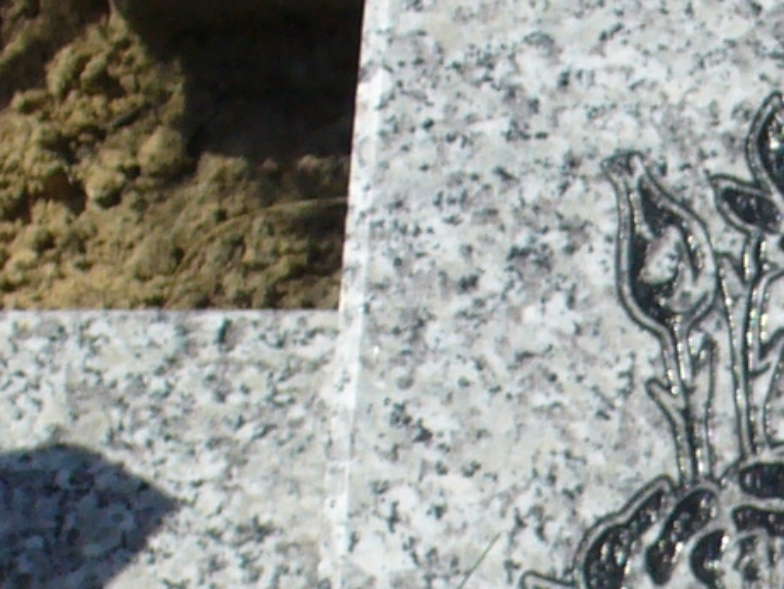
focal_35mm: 233
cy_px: 860
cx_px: 1578
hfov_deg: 8.1
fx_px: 5278
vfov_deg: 6.3
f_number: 5.8
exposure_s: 1/500
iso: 80
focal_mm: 7
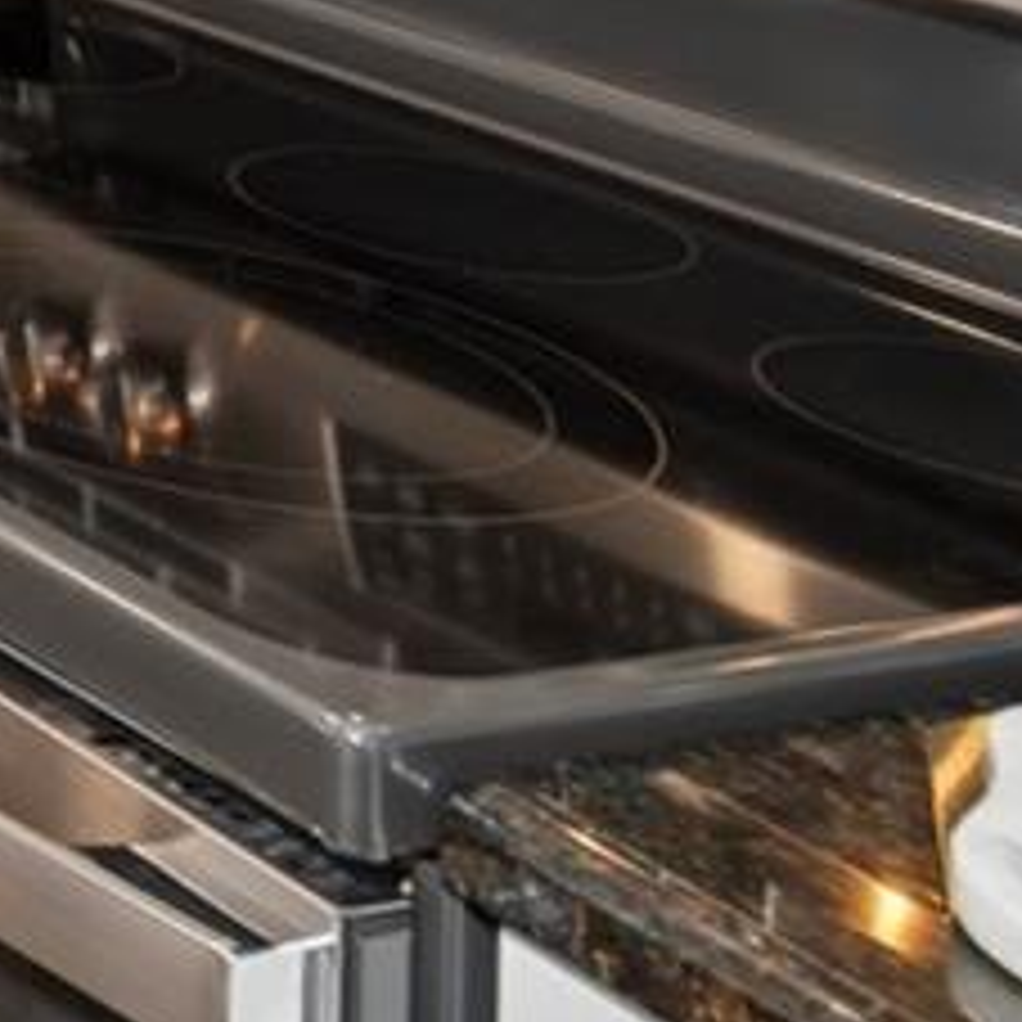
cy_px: -882
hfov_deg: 12.5
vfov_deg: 16.0
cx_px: -1733
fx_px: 3006
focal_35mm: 90
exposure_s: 1/13
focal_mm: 15
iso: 200
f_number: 8
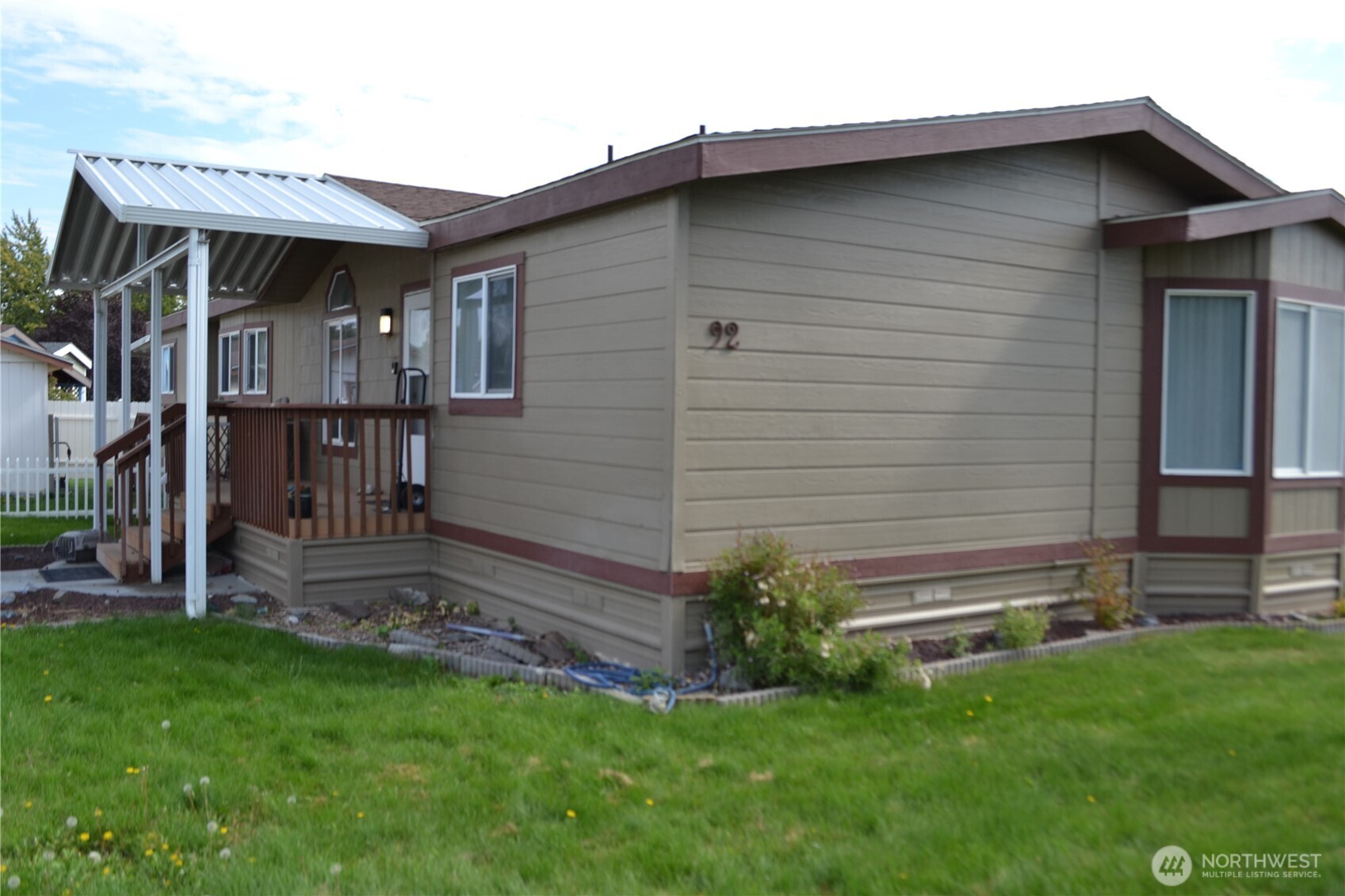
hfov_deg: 61.9
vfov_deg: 43.6
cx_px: 672
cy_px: 448
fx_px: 1121
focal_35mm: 30
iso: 100
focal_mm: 20
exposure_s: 1/200
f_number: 7.1
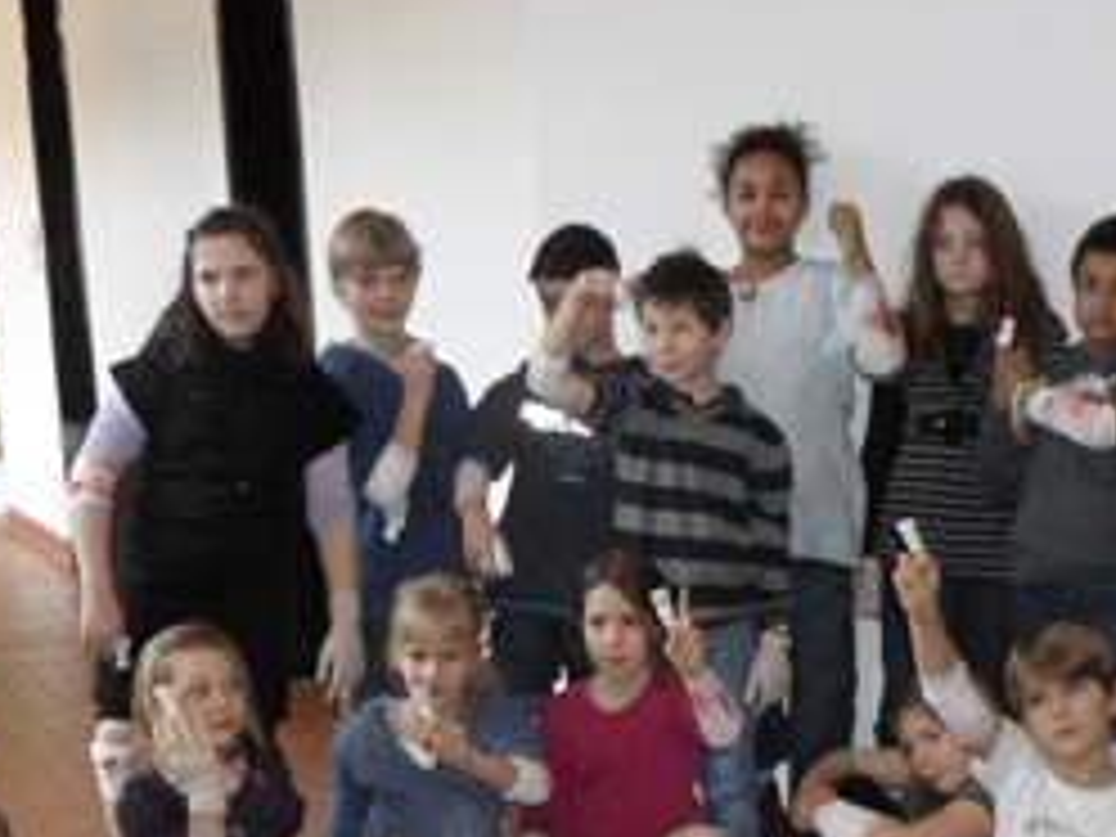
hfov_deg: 30.8
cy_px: 734
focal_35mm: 62
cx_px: 801
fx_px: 1999
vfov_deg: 23.1
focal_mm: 3.9
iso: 200
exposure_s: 1/30
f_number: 3.2
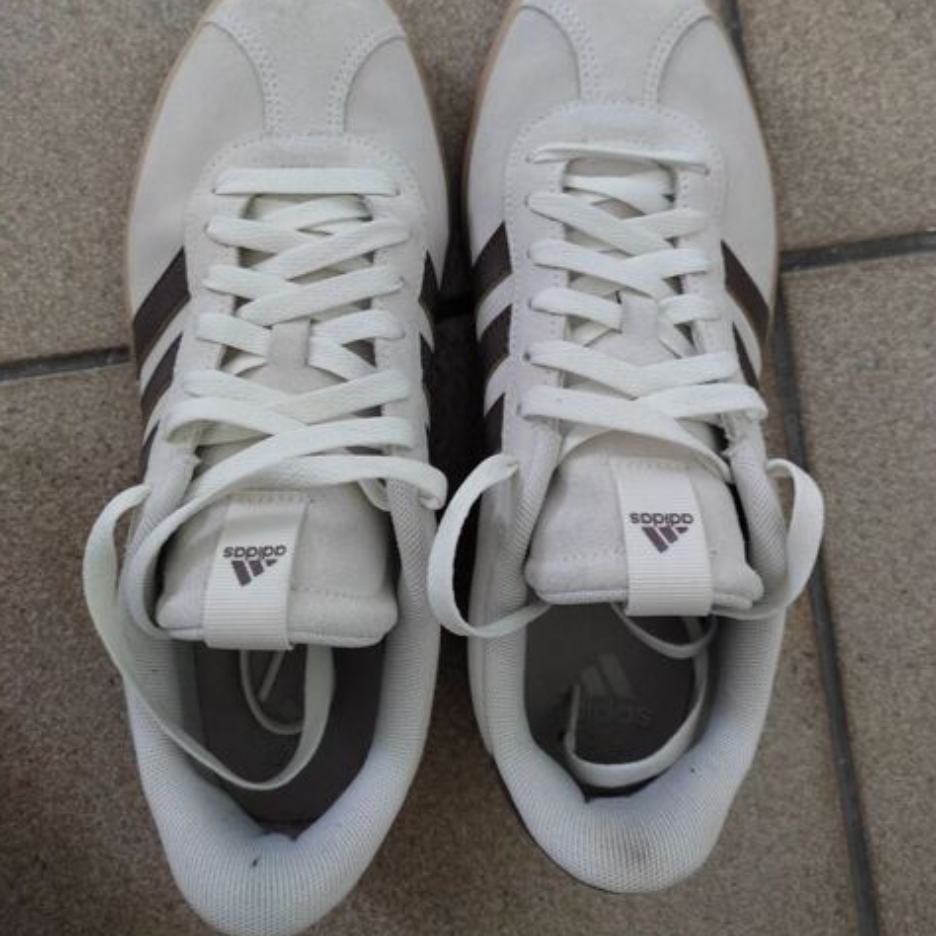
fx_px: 948
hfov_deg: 52.5
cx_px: 468
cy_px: 322
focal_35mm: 31
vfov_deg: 51.7
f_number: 1.79
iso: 594
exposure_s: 1/33
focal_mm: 4.74
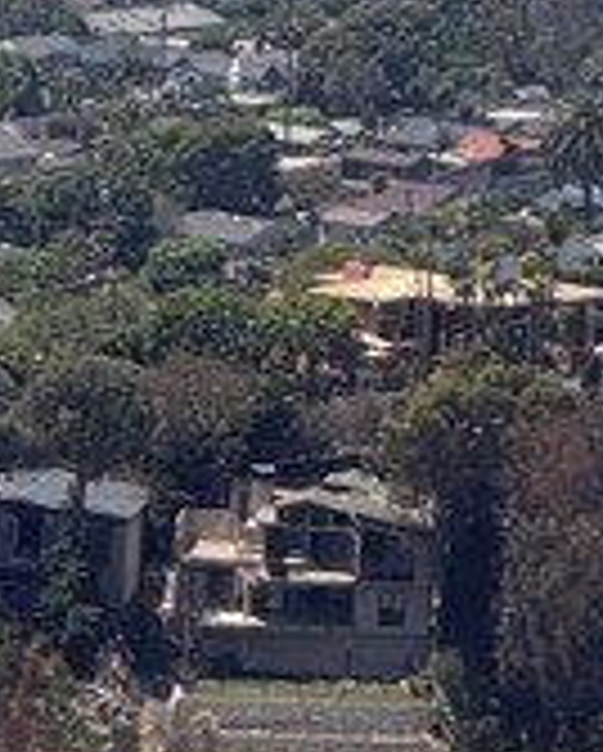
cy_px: -919
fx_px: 13316
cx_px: -477
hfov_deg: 2.6
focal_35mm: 598
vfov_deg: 3.2
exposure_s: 1/638
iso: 25
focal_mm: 16.89
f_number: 2.8
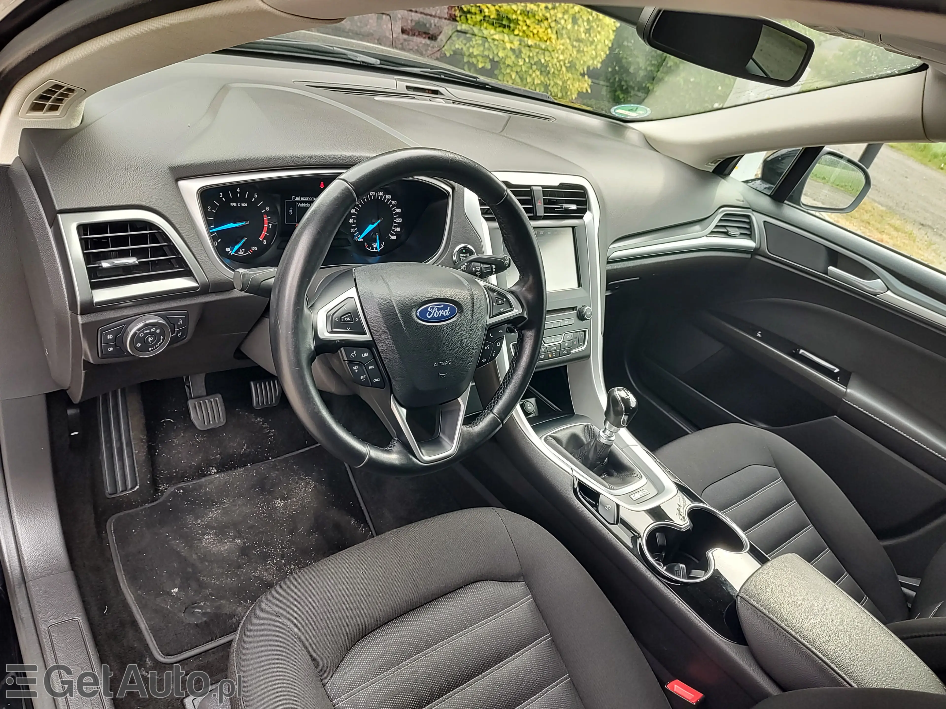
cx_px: 473
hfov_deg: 73.9
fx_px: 629
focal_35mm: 23
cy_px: 354
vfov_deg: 58.9
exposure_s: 1/134
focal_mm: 5.56
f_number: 1.8
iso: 100
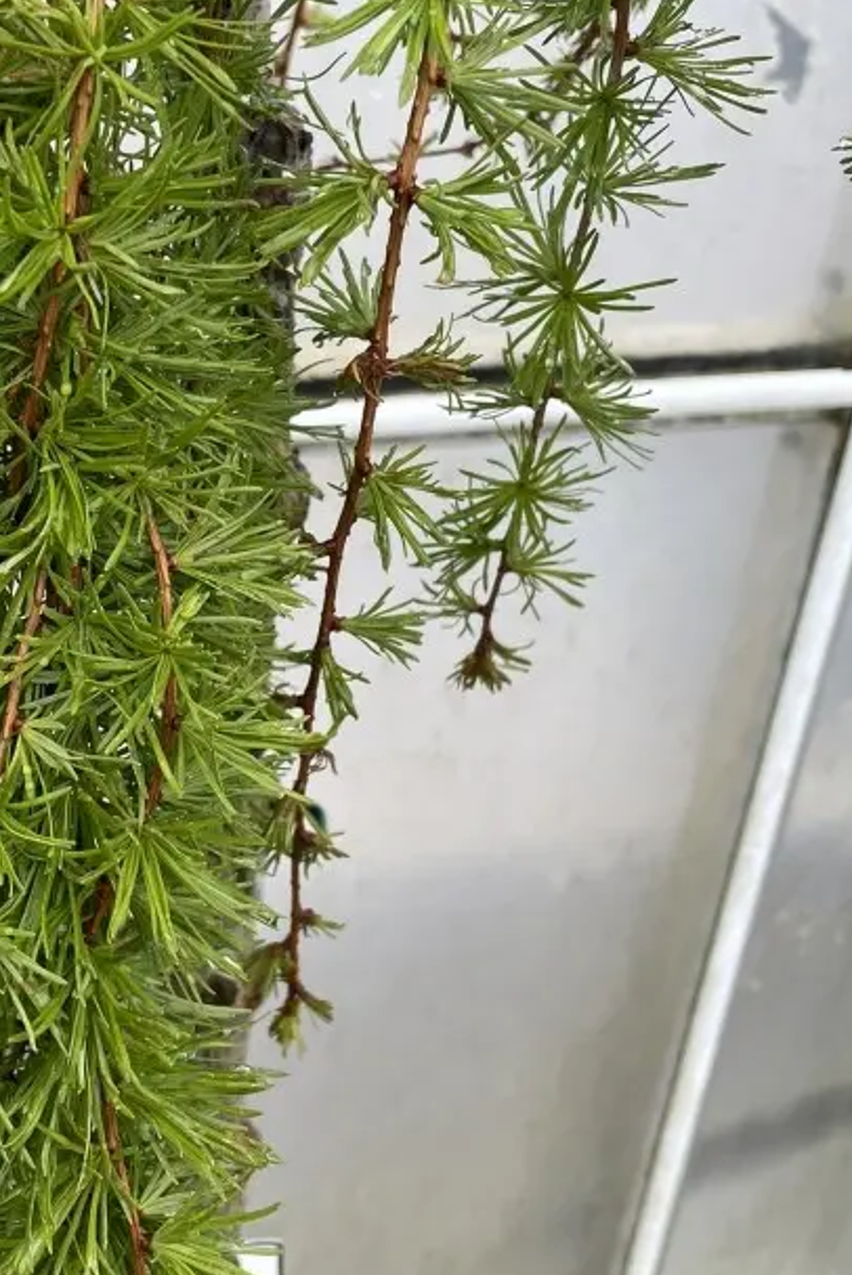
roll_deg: -1.1
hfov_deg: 27.3
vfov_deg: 40.8
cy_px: 489
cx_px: 128
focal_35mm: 48
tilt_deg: -30.9
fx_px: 1702
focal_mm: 4.2
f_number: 1.6
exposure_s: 1/321
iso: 32
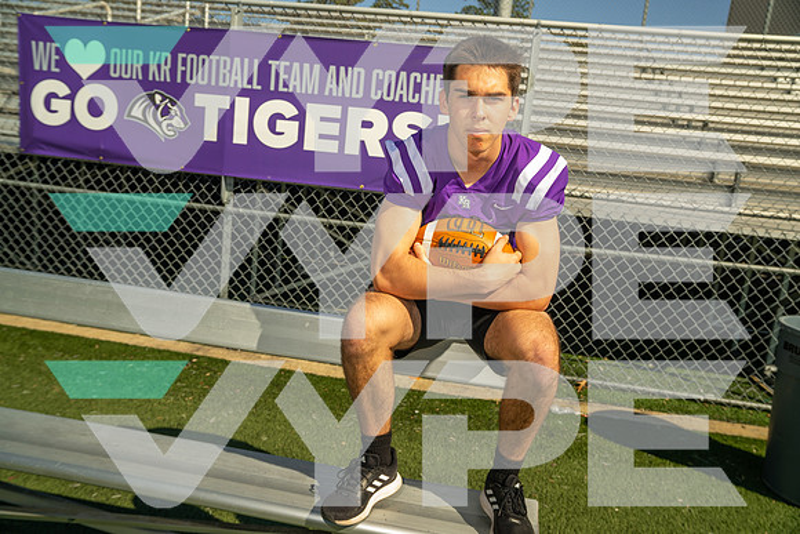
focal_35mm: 31
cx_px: 400
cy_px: 267
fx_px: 689
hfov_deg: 60.3
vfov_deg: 42.3
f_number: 5.6
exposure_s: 1/125
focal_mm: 31
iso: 100
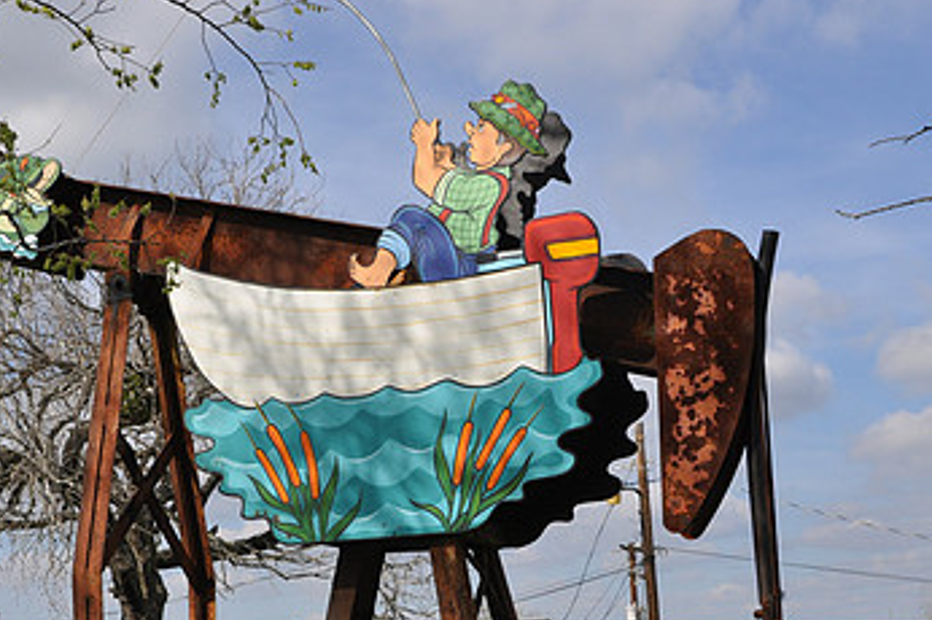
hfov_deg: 32.0
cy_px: 435
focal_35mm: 63
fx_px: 1625
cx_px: 399
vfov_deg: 21.5
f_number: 9
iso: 200
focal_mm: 25
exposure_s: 1/320
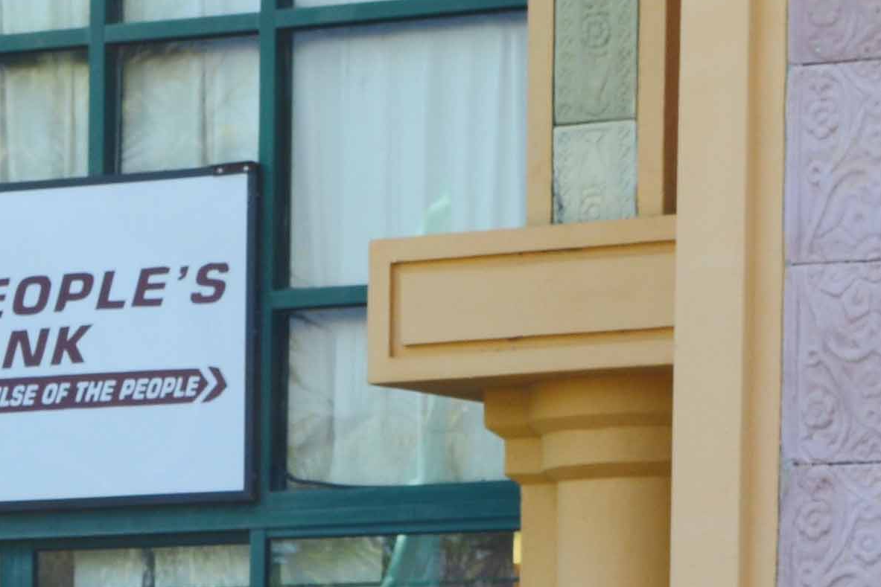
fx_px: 7073
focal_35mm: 289
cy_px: 1481
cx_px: -639
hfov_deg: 7.0
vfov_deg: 4.6
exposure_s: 1/80
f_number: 10
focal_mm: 38
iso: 200
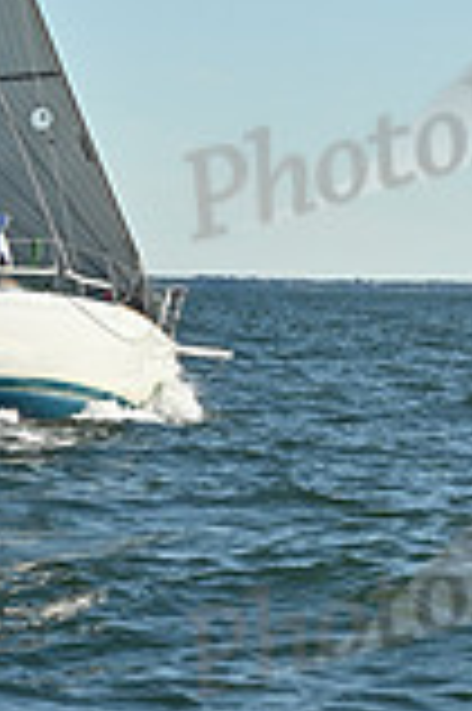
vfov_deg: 8.0
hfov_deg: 5.3
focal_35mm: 257
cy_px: -45
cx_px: -47
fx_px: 5065
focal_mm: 70
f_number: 8
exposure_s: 1/1250
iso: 320
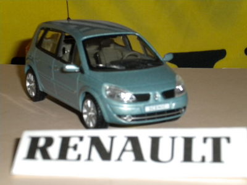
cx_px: 124
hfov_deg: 18.7
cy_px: 92
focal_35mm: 105
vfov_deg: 14.1
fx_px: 749
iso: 400
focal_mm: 18.9
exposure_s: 1/60
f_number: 5.9
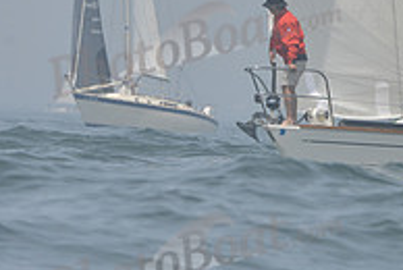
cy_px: -92
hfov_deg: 1.7
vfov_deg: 1.2
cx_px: 451
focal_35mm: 1193
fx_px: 13375
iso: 280
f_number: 9
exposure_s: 1/1000
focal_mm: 400
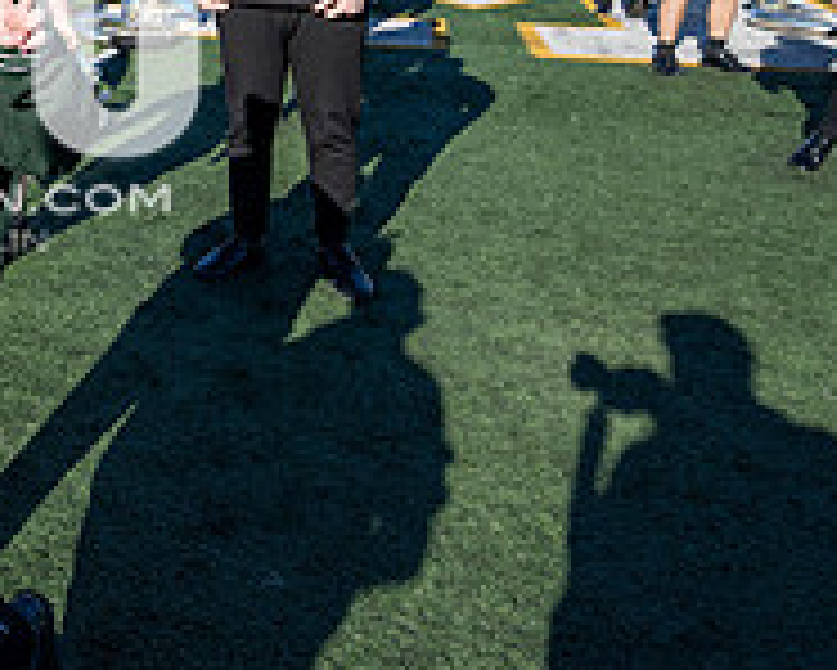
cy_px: 38
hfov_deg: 36.0
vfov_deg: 34.0
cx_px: -140
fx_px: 1016
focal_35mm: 41
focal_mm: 14
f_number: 4
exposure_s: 1/2000
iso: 160
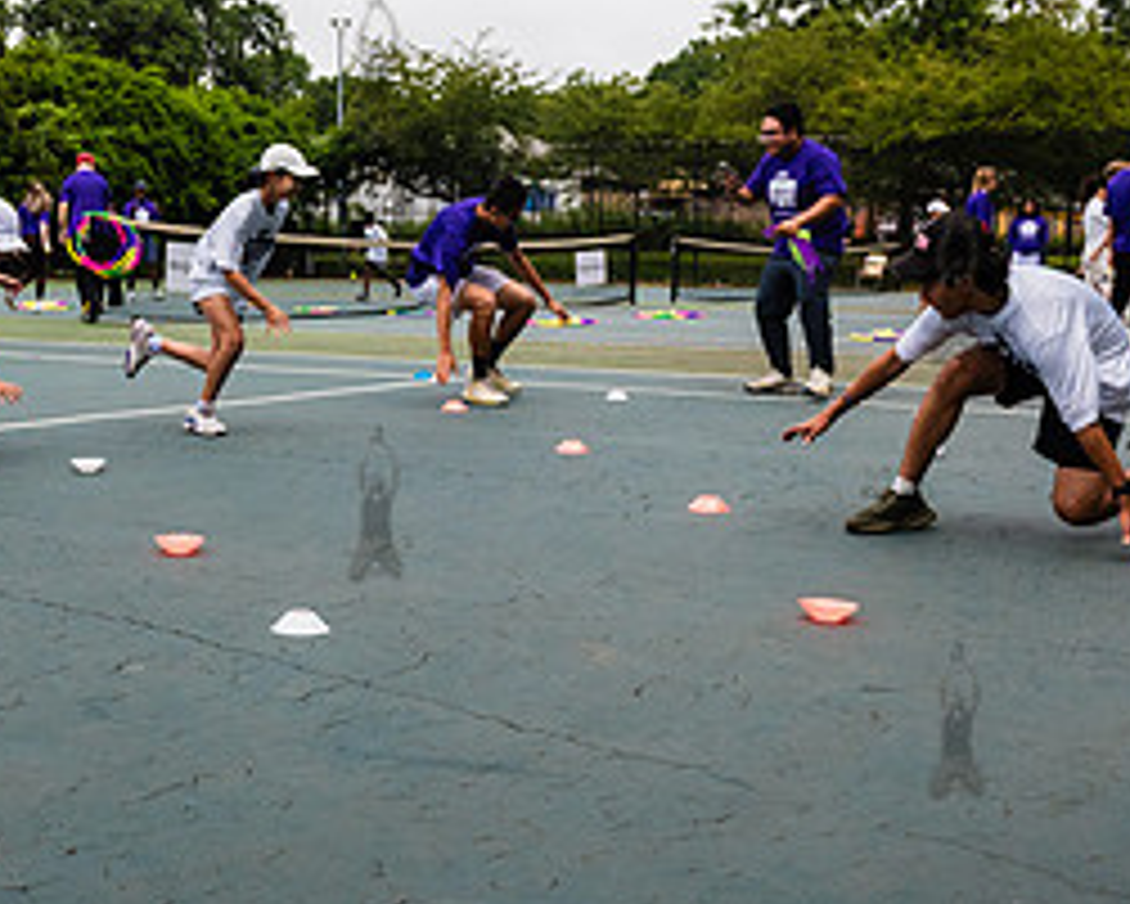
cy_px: 501
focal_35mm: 52
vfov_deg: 29.1
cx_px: 374
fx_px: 1740
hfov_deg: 35.6
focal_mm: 24
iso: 1000
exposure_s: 1/4000
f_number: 4.5
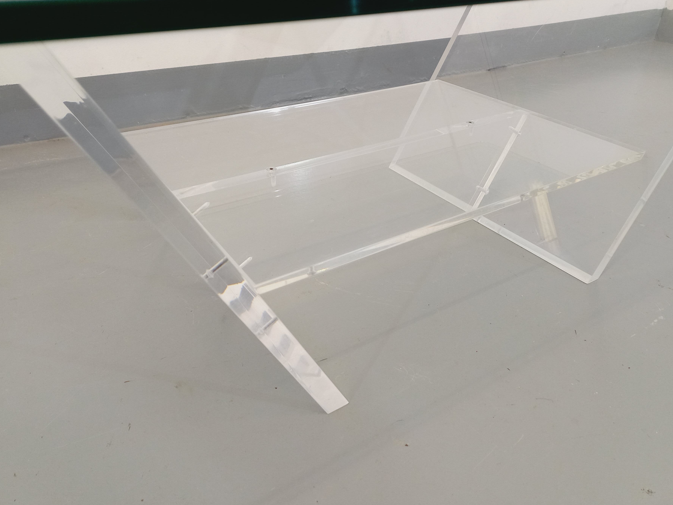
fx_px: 544
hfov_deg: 63.4
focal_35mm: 28
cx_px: 321
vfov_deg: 49.7
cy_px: 235
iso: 160
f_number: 1.8
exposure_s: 1/49
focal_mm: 4.65
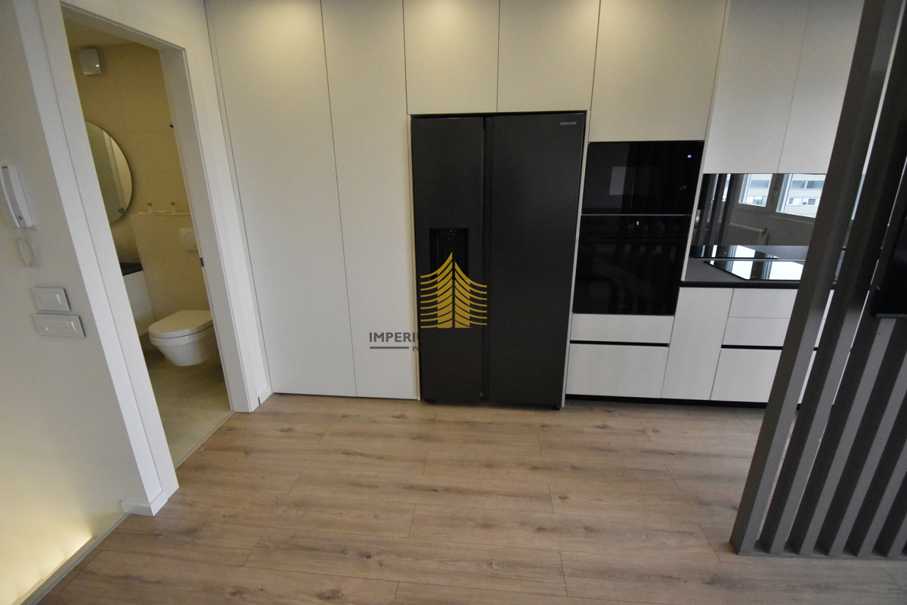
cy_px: 302
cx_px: 454
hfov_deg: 100.4
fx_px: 378
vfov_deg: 77.3
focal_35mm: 15
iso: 6400
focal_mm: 10
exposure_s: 1/500
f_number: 4.5
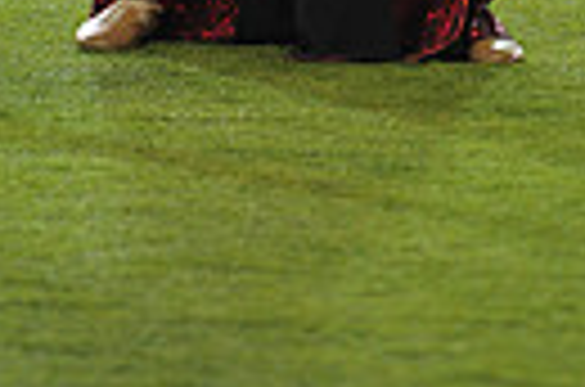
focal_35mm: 693
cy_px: -459
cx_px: 299
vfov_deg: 2.0
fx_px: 11234
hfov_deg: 3.0
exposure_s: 1/1000
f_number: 2.8
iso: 3200
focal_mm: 200
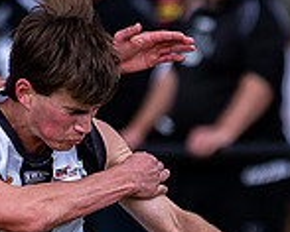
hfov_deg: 1.0
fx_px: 16114
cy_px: 321
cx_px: 191
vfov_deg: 0.8
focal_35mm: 1875
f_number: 2.8
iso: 140
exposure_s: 1/2000
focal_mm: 200
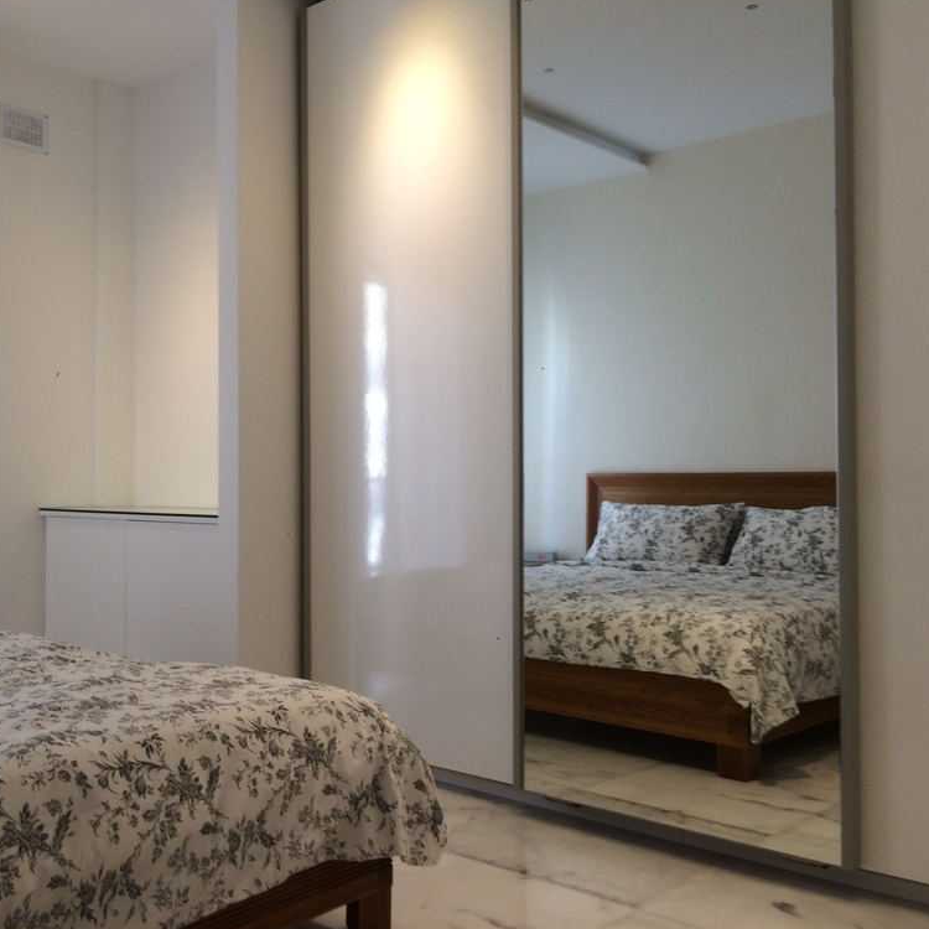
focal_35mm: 35
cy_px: 463
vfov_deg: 47.2
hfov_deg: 46.8
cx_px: 348
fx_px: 1063
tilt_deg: +1.9
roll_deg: -1.5
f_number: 2.2
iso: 40
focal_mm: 4.15
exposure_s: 1/50
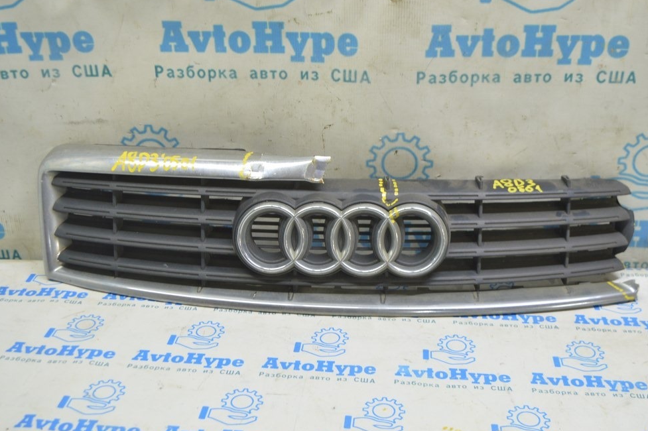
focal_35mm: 44
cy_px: 218
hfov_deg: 44.5
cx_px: 336
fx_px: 791
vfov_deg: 30.5
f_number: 5.6
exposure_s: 1/20
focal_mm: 28
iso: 400
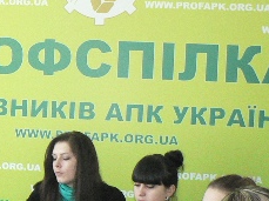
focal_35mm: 98
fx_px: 760
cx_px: -70
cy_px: 112
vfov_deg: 15.0
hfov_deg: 18.8
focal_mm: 6
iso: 400
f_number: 2.8
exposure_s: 1/80
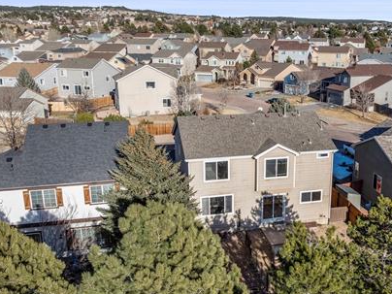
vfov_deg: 37.7
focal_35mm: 38
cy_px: 163
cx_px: 259
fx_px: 430
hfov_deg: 48.2
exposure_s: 1/240
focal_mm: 12.29
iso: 200
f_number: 2.8
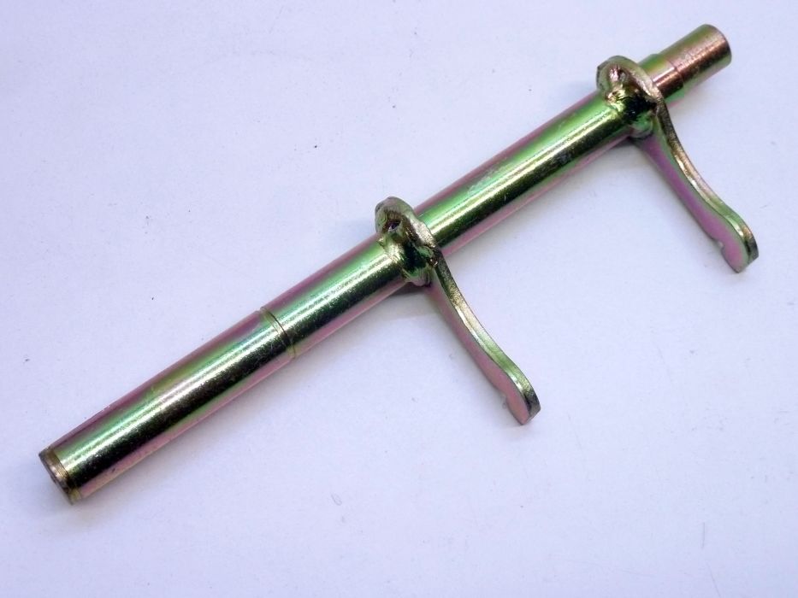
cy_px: 299
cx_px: 399
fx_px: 1453
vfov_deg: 23.3
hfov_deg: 30.7
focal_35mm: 63
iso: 400
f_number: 4
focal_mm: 10.3
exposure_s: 1/25
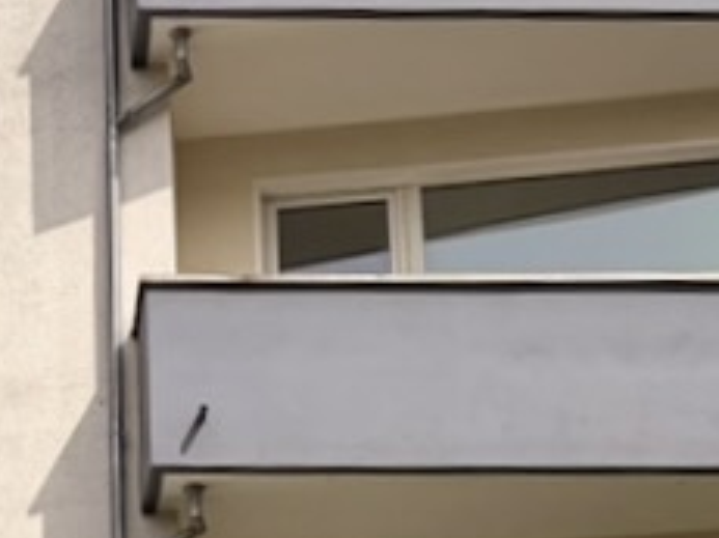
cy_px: 734
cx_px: -72
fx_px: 2989
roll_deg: -2.1
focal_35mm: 144
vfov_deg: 10.1
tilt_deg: +20.3
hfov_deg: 13.4
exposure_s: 1/6993
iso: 64
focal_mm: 5.96
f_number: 1.6
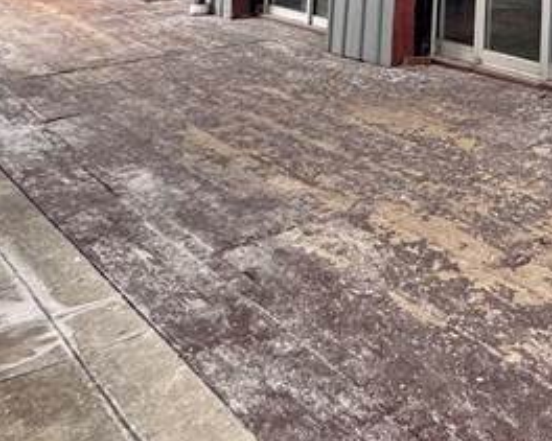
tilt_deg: +5.0
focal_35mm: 53
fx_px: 866
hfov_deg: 26.0
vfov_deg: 23.1
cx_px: 830
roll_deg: -0.2
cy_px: -222
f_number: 2.2
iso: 64
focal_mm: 2.22
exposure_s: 1/99
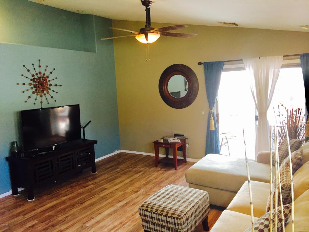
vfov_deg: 48.2
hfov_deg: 61.7
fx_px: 259
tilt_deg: -6.6
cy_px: 116
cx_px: 154
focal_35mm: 29
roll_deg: +2.2
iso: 50
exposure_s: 1/30
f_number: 2.2
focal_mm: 4.15
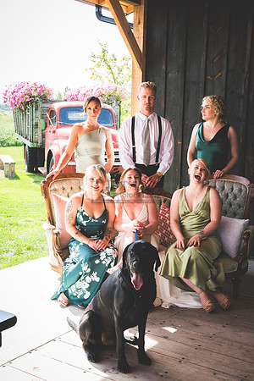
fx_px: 497
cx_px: 127
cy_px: 190
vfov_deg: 41.9
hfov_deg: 28.6
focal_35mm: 47
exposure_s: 1/100
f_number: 7.1
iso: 400
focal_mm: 47
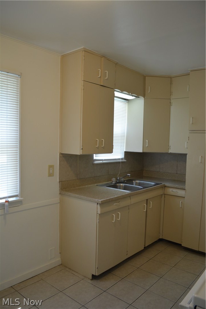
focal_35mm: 27
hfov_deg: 47.9
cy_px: 154
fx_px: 232
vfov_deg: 67.4
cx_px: 103
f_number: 4
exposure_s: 1/60
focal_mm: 18
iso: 400
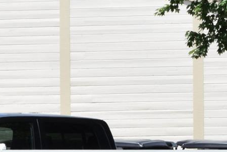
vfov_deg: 3.7
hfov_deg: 5.5
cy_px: 189
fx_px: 2366
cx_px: 154
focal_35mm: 375
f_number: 20
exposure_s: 1/100
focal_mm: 55
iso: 400
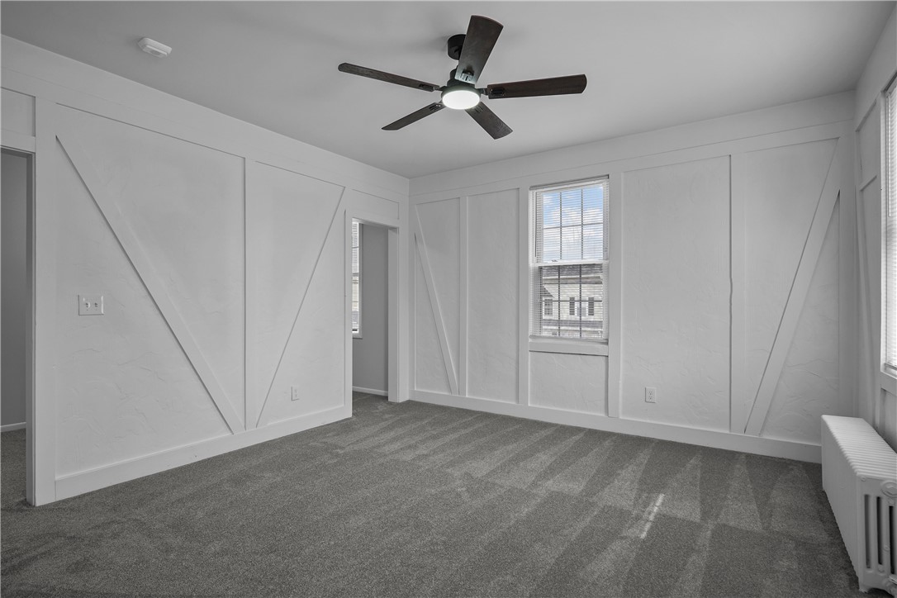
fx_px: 424
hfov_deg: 93.3
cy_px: 299
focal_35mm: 17
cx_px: 448
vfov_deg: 70.4
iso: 320
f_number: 6.3
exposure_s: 1/10
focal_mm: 11.9
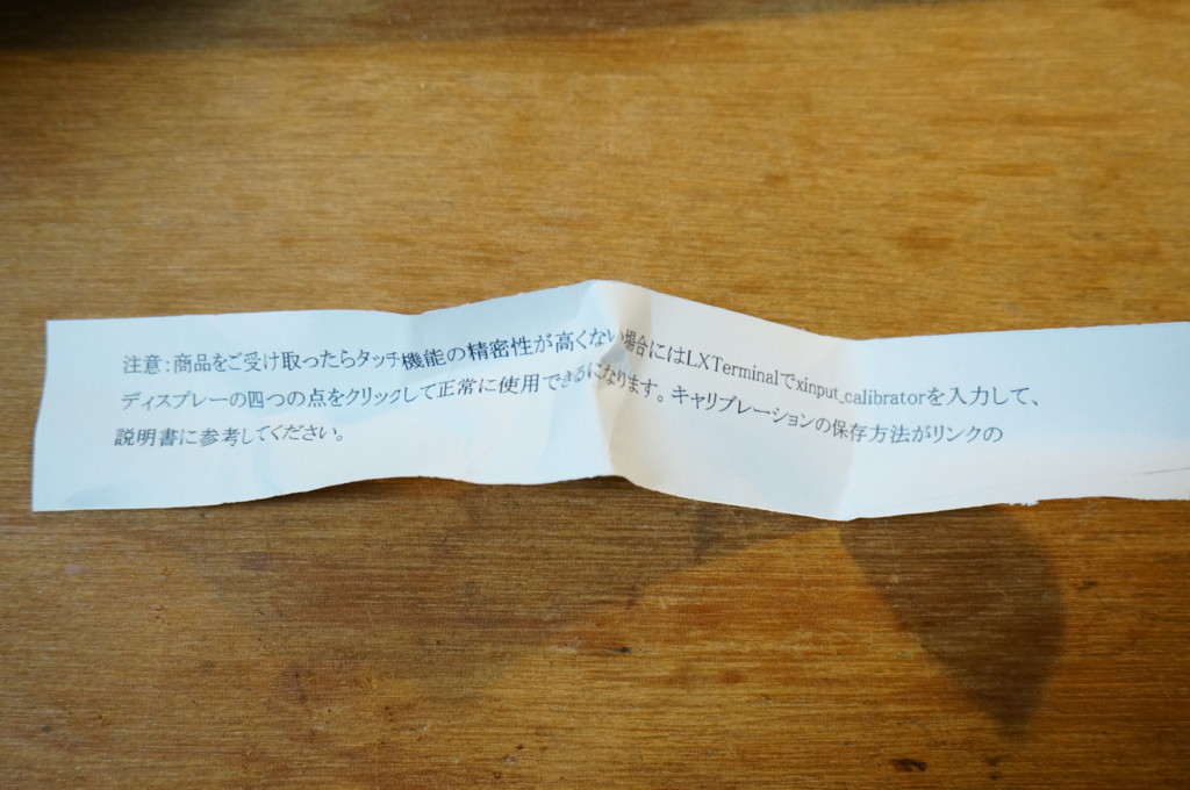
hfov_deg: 53.2
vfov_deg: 36.8
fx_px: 1188
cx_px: 595
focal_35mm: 36
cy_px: 395
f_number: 4.5
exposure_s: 1/60
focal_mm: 24
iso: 1000
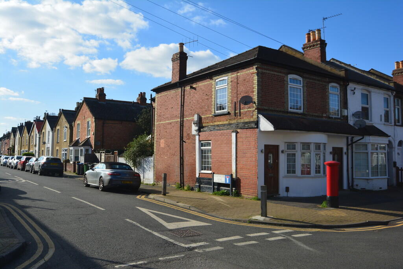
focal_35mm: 33
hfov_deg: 57.2
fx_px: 369
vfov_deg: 40.0
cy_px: 134
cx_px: 202
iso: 200
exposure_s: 1/400
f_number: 11
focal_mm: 22
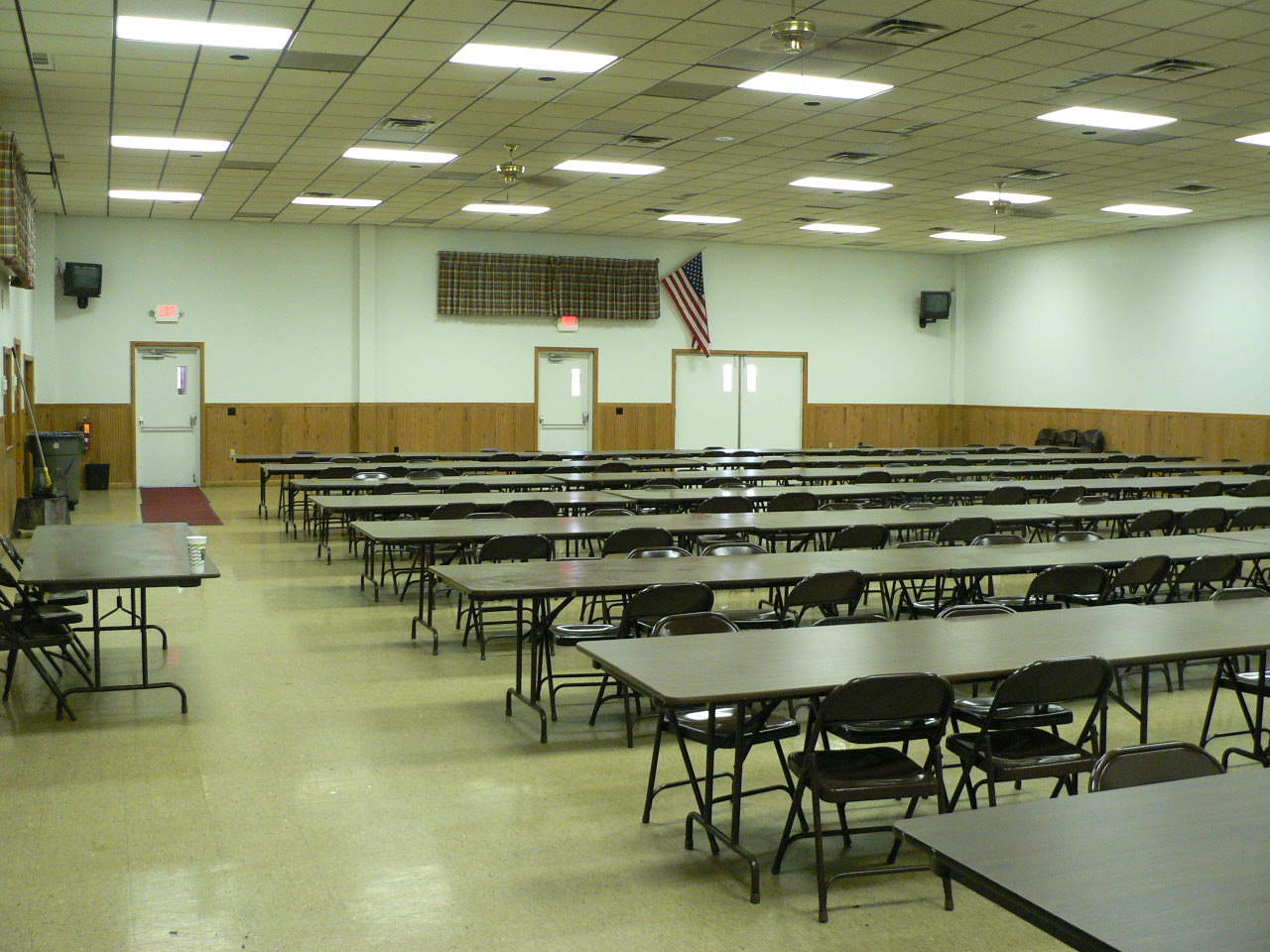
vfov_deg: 39.7
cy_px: 476
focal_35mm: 36
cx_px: 635
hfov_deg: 51.4
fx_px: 1321
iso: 200
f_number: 2.8
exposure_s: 1/13
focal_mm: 6
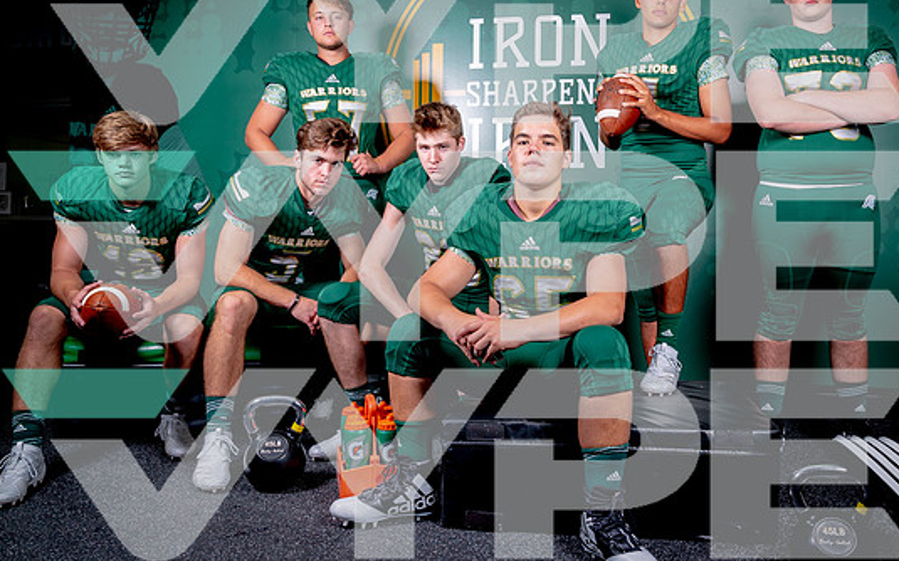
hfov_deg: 60.9
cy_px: 234
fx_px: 759
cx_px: 524
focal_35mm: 31
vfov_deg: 40.4
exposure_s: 1/125
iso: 125
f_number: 8
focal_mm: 24
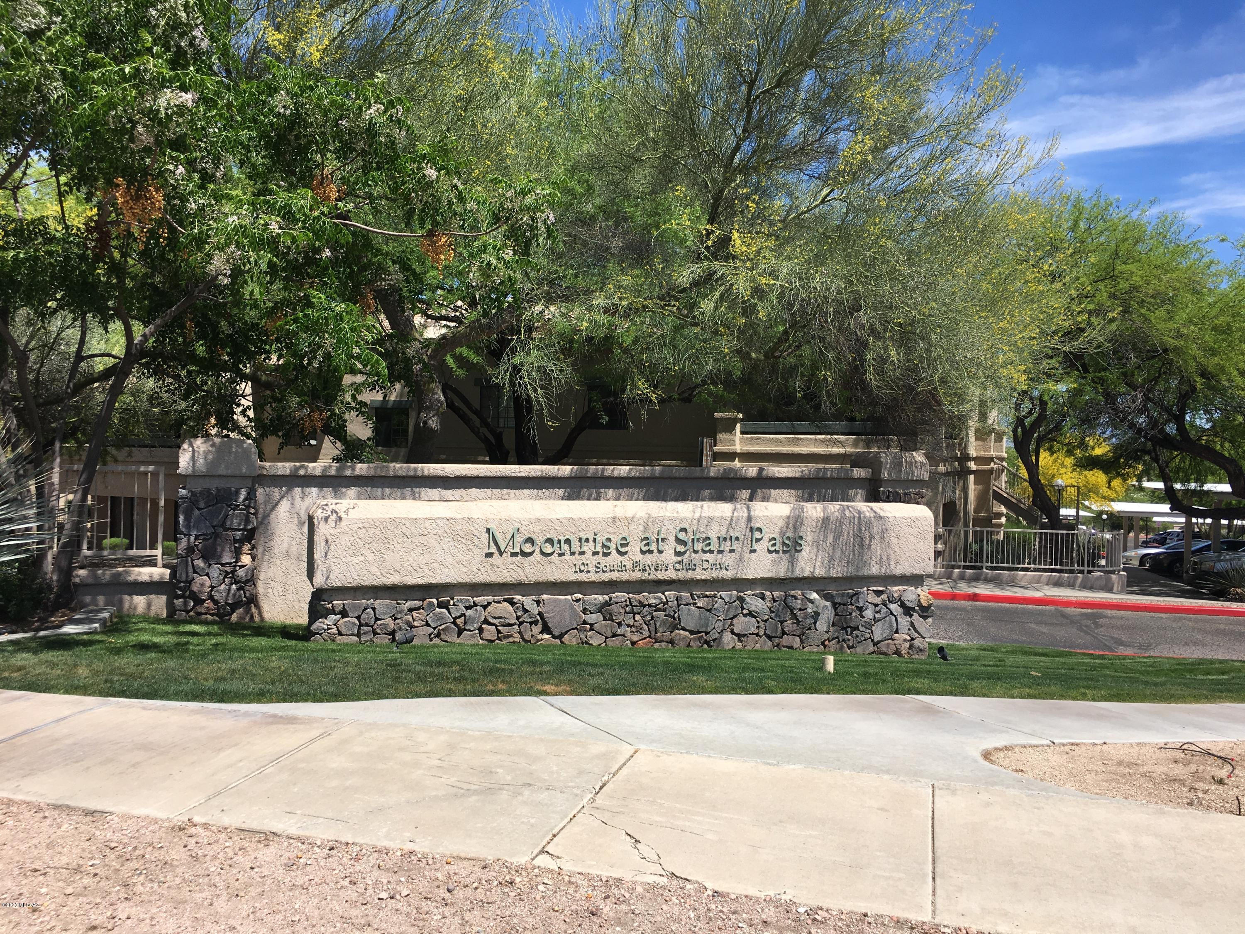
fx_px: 1043
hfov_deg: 61.7
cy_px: 467
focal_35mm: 29
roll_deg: -0.5
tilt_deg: -0.2
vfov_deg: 48.2
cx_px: 622
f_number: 2.2
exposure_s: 1/1637
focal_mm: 4.15
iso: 25
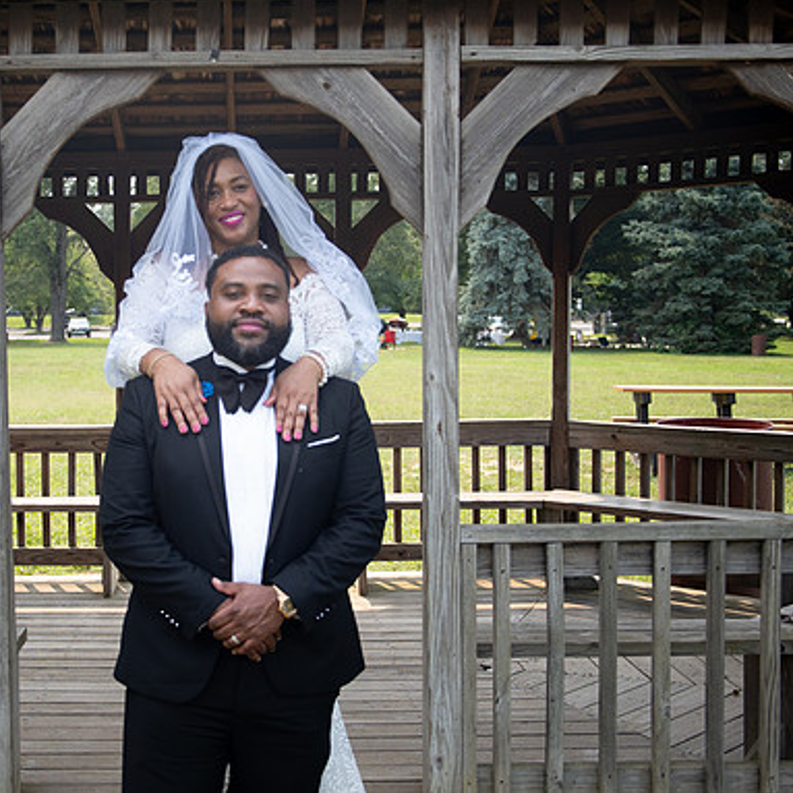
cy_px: 394
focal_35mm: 54
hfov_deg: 31.3
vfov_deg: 31.6
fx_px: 1400
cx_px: 251
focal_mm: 41
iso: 800
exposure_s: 1/1600
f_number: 4.2
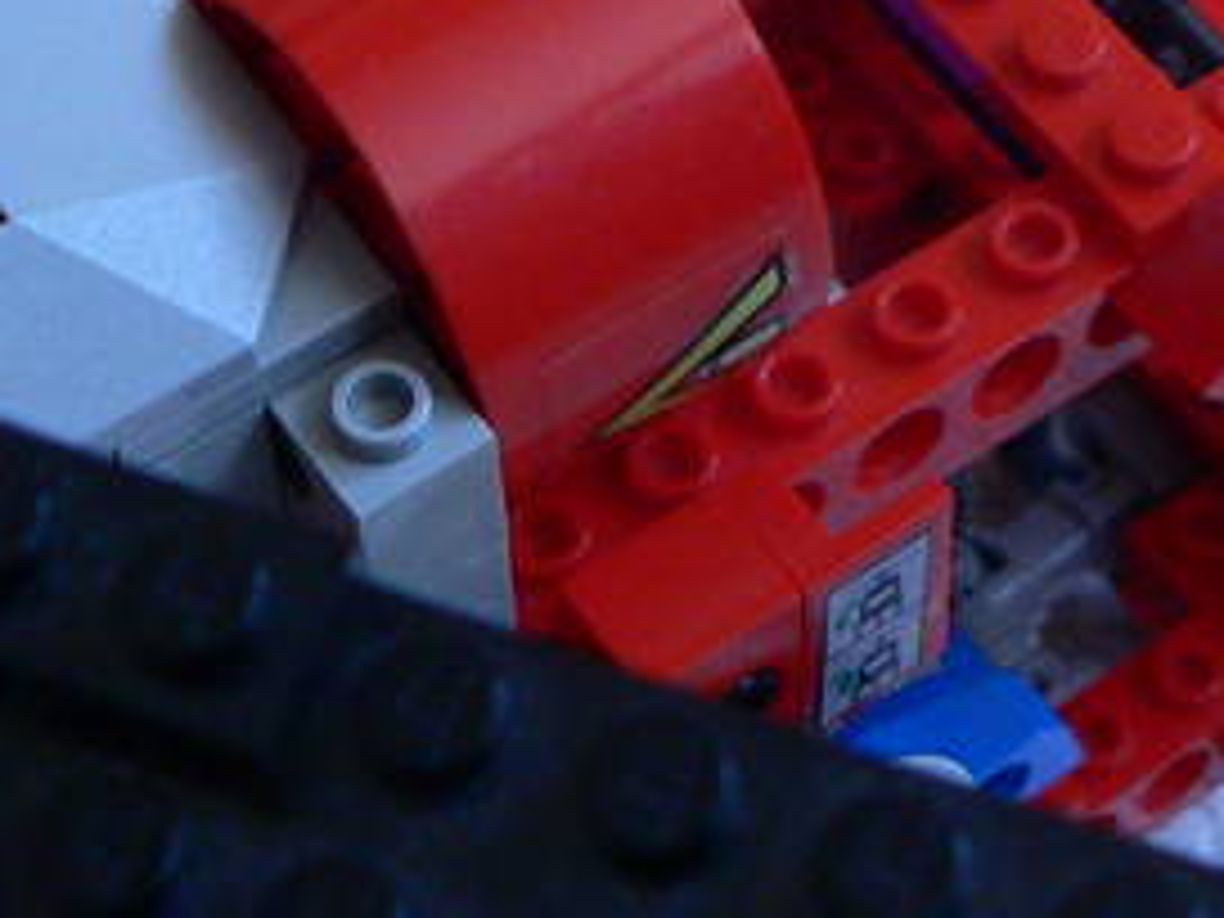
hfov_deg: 16.4
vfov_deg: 11.7
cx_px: 1053
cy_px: -587
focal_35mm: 119
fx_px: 4208
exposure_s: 1/30
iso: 200
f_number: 2.8
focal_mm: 6
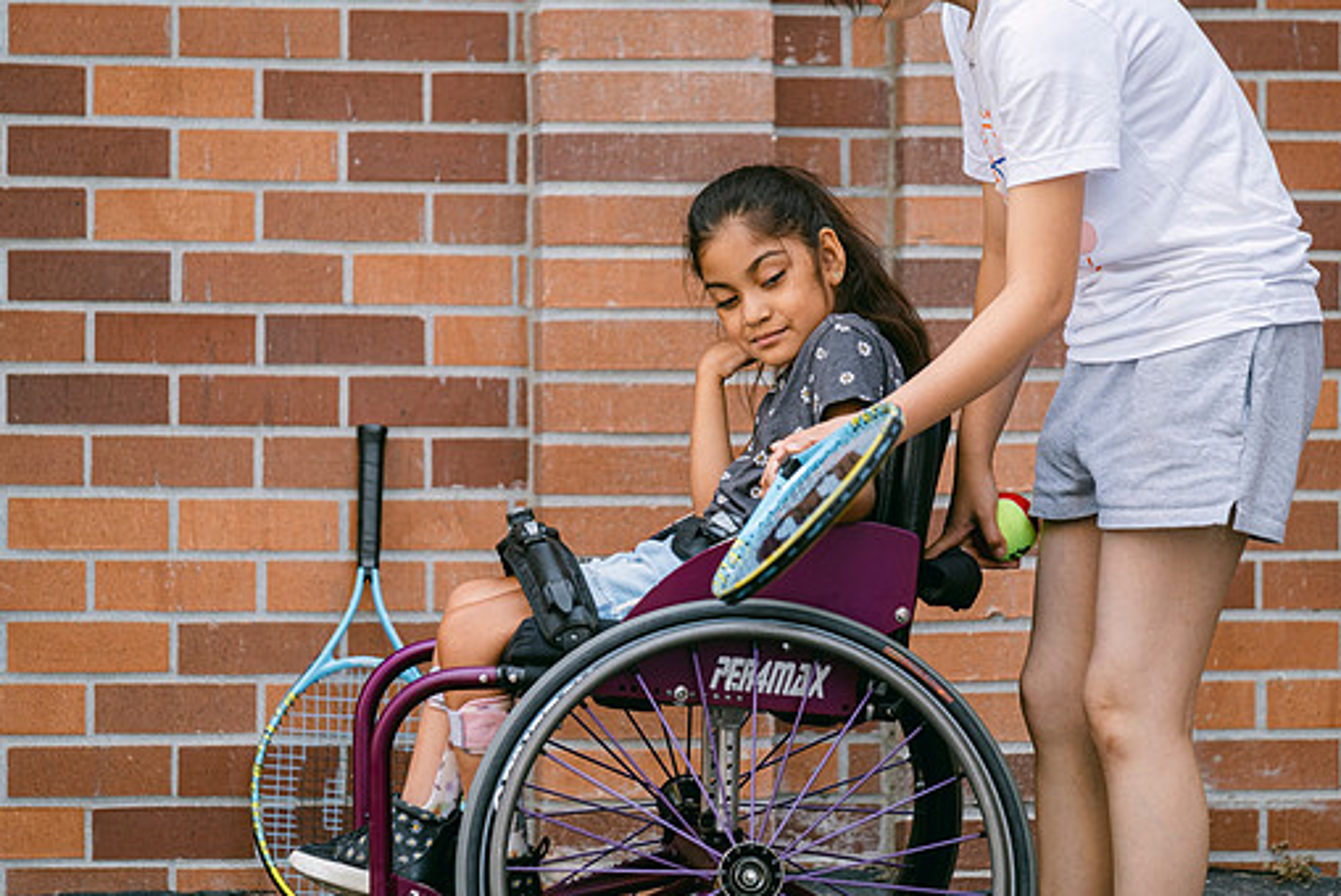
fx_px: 9280
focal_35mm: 249
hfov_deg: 8.3
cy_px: 462
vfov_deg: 5.5
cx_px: 648
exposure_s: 1/140
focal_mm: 140
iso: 160
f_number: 2.8
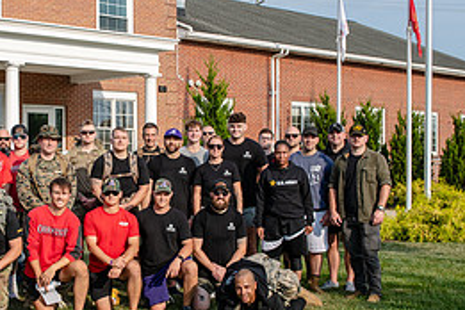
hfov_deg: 28.8
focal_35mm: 69
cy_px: 161
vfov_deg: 19.7
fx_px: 891
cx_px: 116
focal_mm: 31
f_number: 8
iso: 100
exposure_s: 1/200
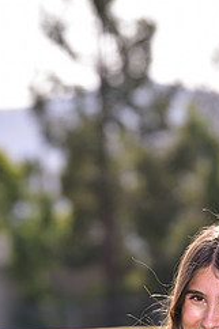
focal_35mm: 384
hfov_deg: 3.6
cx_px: 258
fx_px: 3509
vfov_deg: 5.3
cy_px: 390
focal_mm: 160
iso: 80
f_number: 5
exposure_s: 1/250
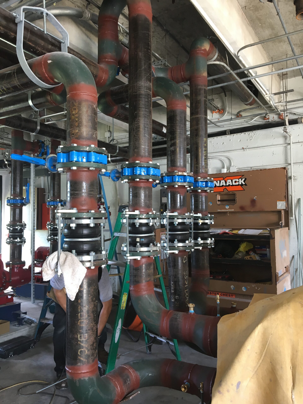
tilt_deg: +2.3
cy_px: 202
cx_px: 152
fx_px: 338
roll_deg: +0.0
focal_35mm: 29
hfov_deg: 48.2
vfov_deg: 61.7
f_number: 2.2
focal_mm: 4.15
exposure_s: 1/30
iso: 50
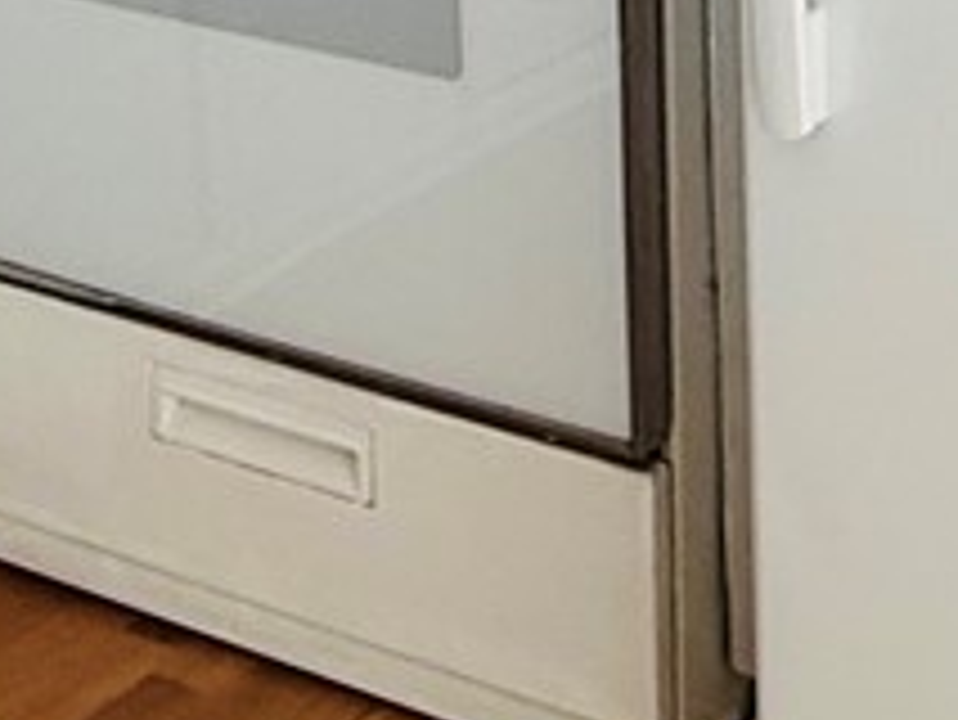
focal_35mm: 105
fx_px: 2908
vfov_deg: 13.1
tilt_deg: -10.2
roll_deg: +1.2
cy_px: -472
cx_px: 873
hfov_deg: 18.4
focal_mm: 2.22
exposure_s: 1/99
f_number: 2.2
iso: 100
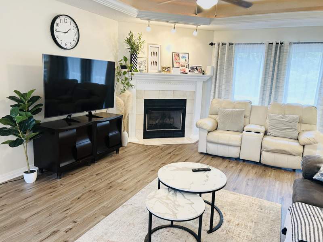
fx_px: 243
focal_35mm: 26
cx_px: 162
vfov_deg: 53.1
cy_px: 121
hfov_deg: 67.3
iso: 125
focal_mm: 5.7
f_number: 1.5
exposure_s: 1/60
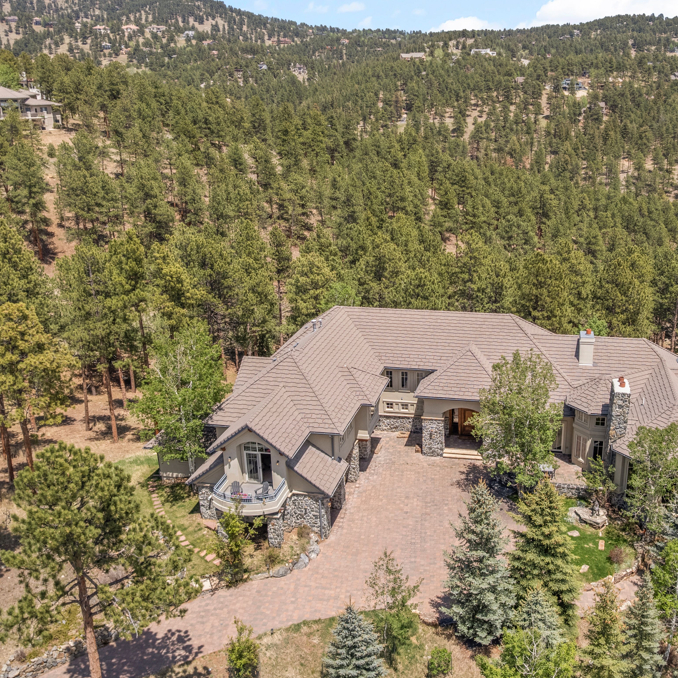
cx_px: 439
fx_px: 731
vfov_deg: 49.7
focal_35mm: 33
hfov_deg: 49.1
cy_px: 343
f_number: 2.8
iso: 110
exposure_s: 1/1500
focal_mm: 8.38
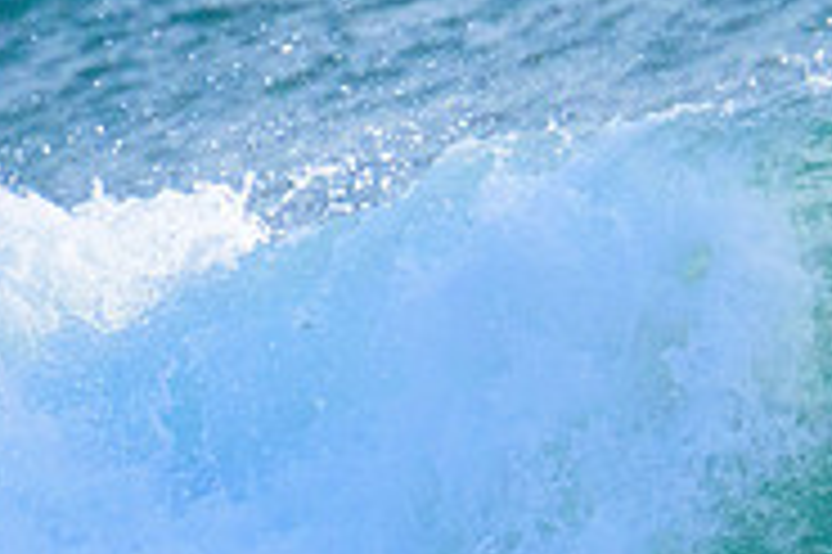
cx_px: 922
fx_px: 79384
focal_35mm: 3438
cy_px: 365
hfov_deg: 0.6
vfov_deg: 0.4
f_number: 13
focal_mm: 800
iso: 2200
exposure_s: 1/2000
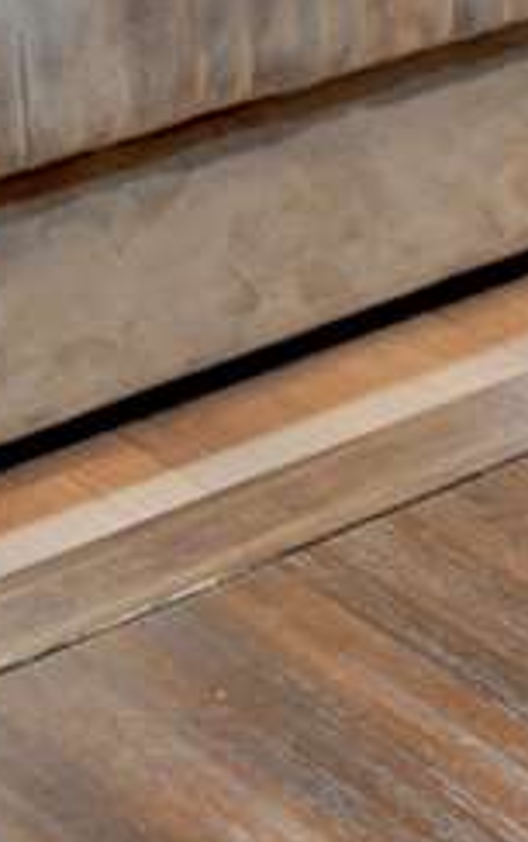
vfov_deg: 11.1
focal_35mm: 146
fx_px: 3354
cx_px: 2278
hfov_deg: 6.6
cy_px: -1387
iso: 400
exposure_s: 1/6
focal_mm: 14
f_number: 8
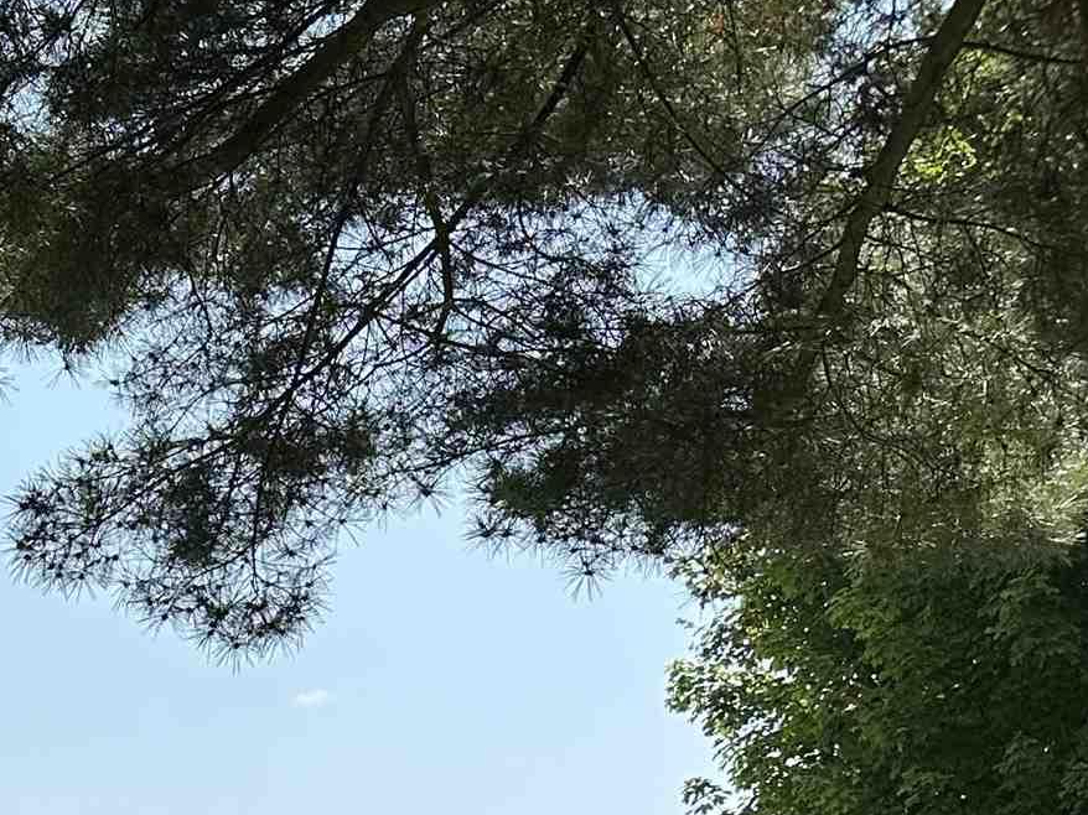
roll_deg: +0.8
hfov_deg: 20.2
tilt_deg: -3.2
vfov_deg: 15.7
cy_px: 1341
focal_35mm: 84
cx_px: -525
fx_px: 2639
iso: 80
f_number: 1.78
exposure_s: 1/4348
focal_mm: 6.86
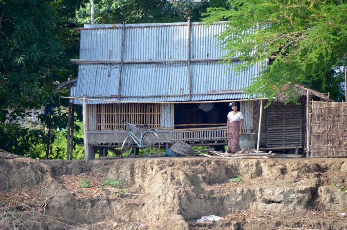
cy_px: 115
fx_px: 3607
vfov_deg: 3.6
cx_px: 174
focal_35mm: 375
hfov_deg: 5.5
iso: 800
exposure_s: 1/640
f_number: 6.3
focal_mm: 250
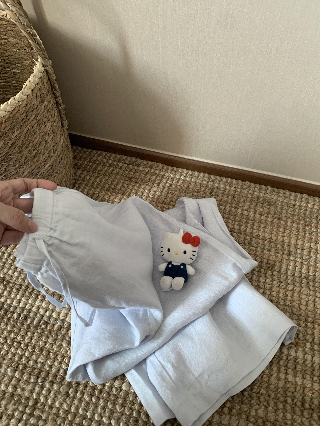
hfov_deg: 53.1
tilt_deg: -52.6
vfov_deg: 67.3
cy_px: 213
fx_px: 320
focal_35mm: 26
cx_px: 160
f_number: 1.8
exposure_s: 1/60
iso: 200
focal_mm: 4.25
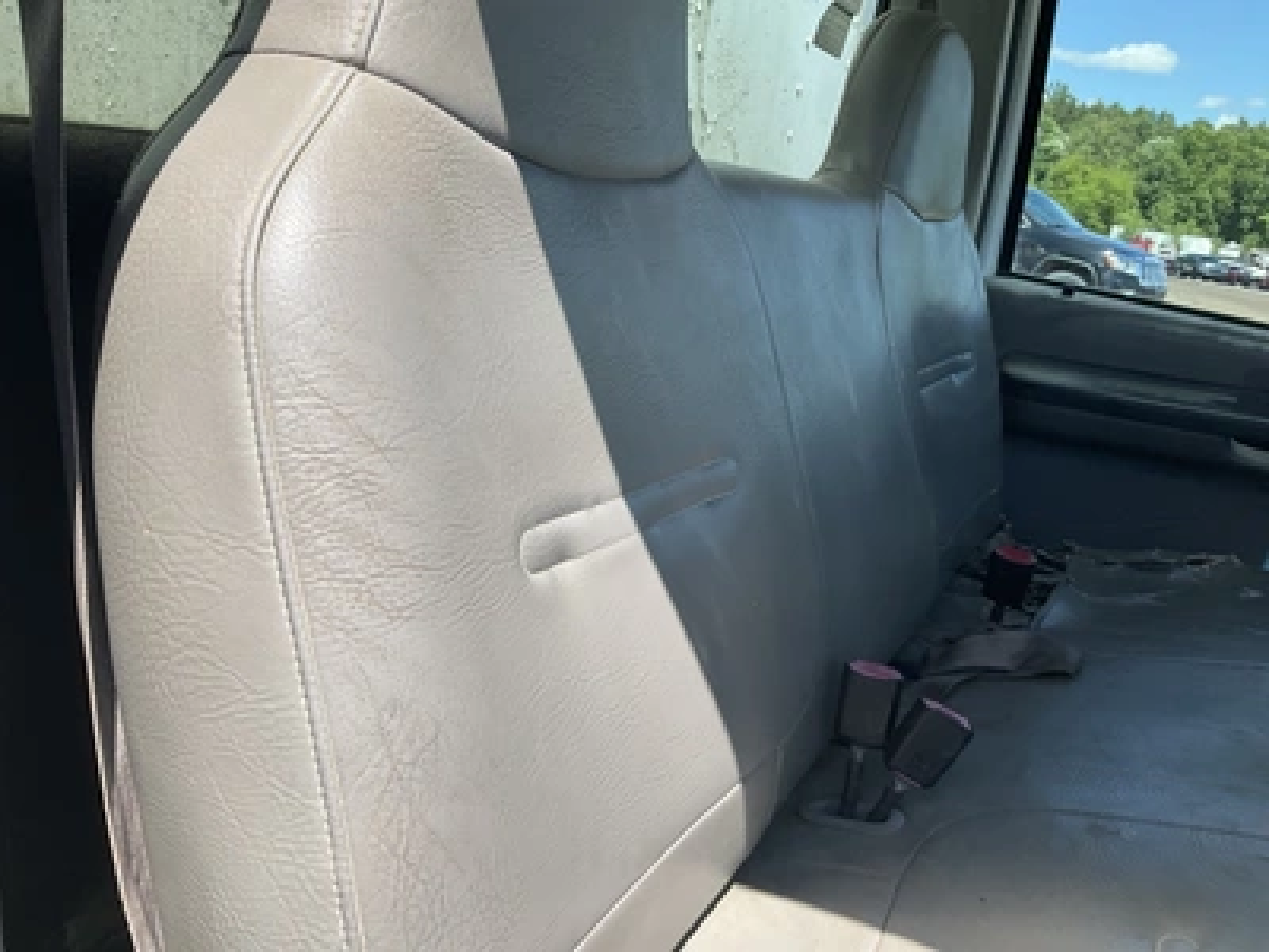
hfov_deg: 61.7
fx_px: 1063
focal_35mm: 29
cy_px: 476
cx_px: 634
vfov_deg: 48.2
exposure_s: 1/829
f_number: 1.8
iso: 25
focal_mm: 3
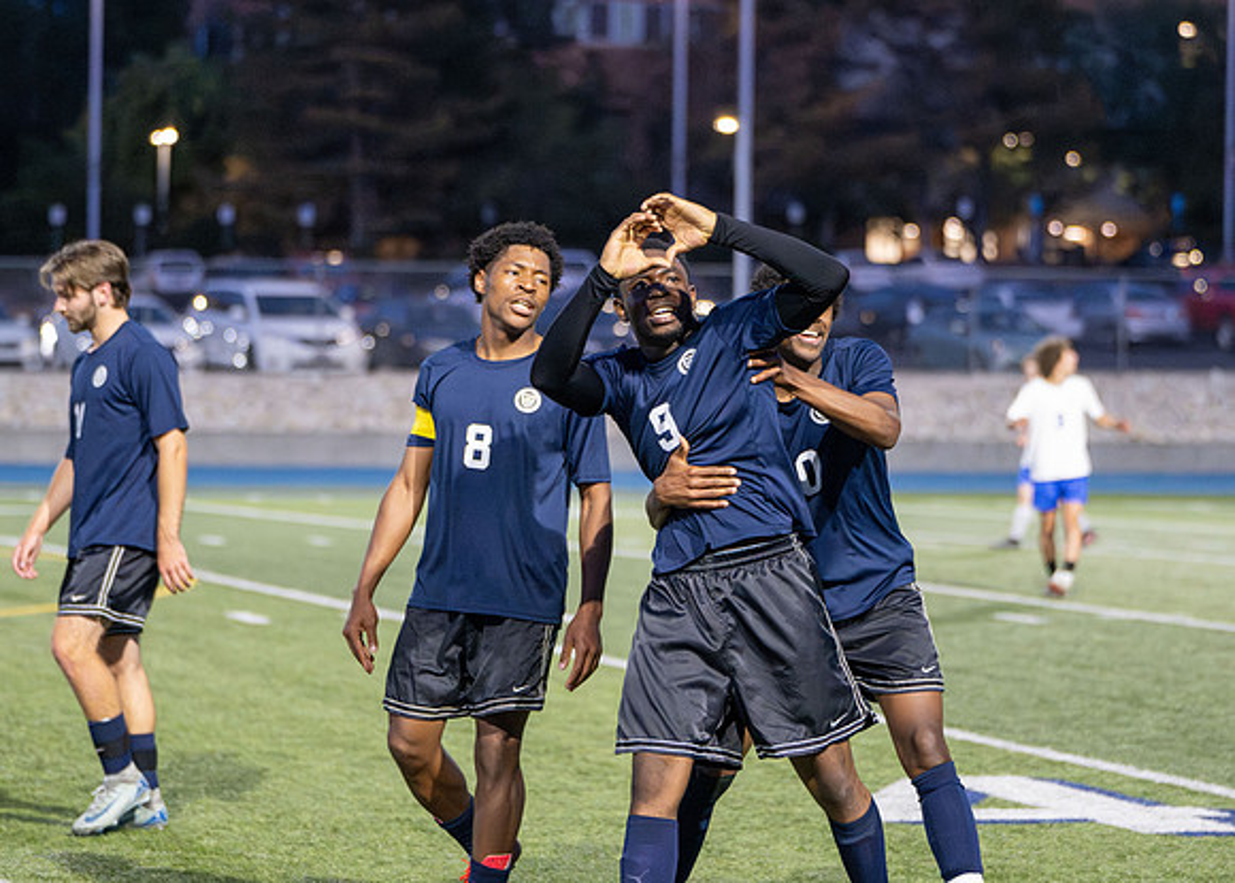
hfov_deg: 15.9
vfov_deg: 11.4
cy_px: 438
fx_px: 4414
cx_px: 692
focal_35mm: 126
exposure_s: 1/800
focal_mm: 98
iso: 12800
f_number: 2.8
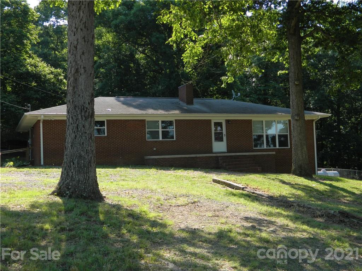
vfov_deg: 30.9
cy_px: 136
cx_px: 181
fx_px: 492
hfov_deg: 40.4
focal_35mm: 47
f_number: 3.6
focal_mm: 8.4
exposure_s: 1/200
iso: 80
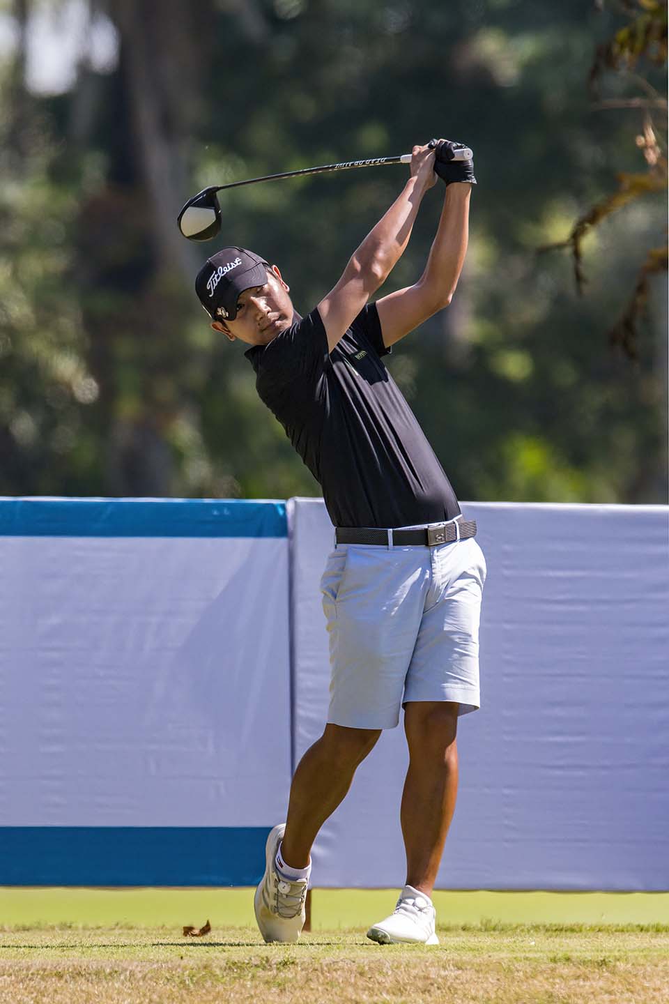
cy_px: 502
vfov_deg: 3.2
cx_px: 334
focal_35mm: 650
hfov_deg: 2.1
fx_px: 18117
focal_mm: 650
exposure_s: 1/2500
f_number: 8
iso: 1800
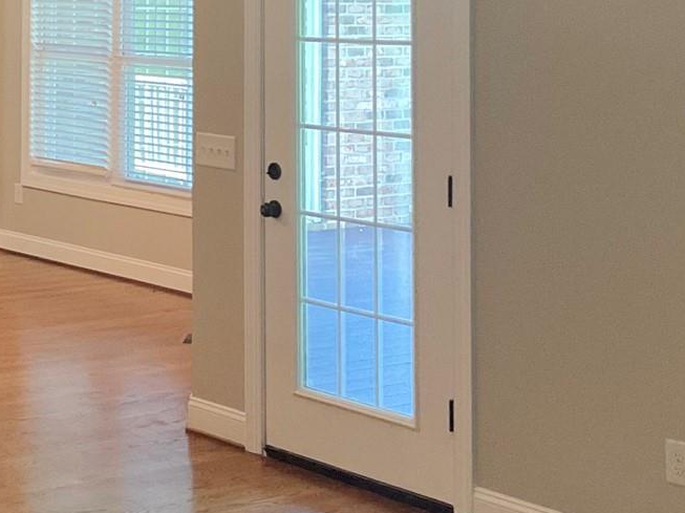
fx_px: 1800
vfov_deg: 15.8
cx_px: -78
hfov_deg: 20.5
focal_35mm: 91
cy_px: -34
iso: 100
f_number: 1.8
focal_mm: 3
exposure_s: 1/60
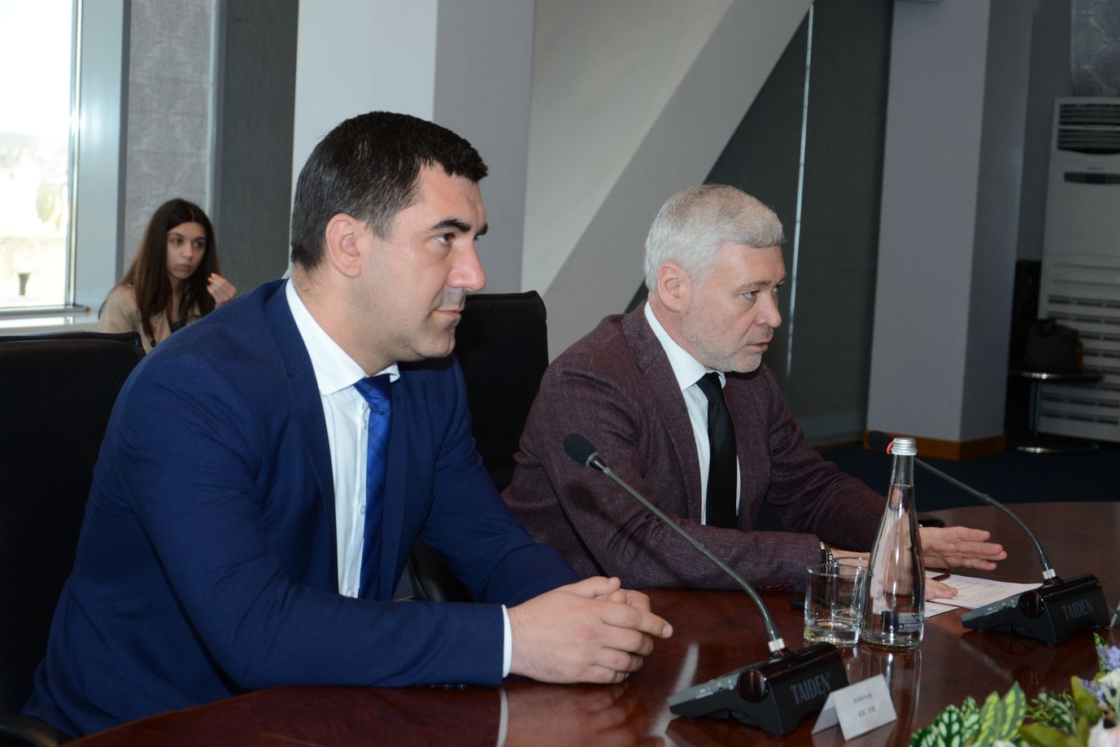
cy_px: 376
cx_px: 555
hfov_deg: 29.4
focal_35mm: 69
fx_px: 2131
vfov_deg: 19.9
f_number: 5
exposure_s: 1/250
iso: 640
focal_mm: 45
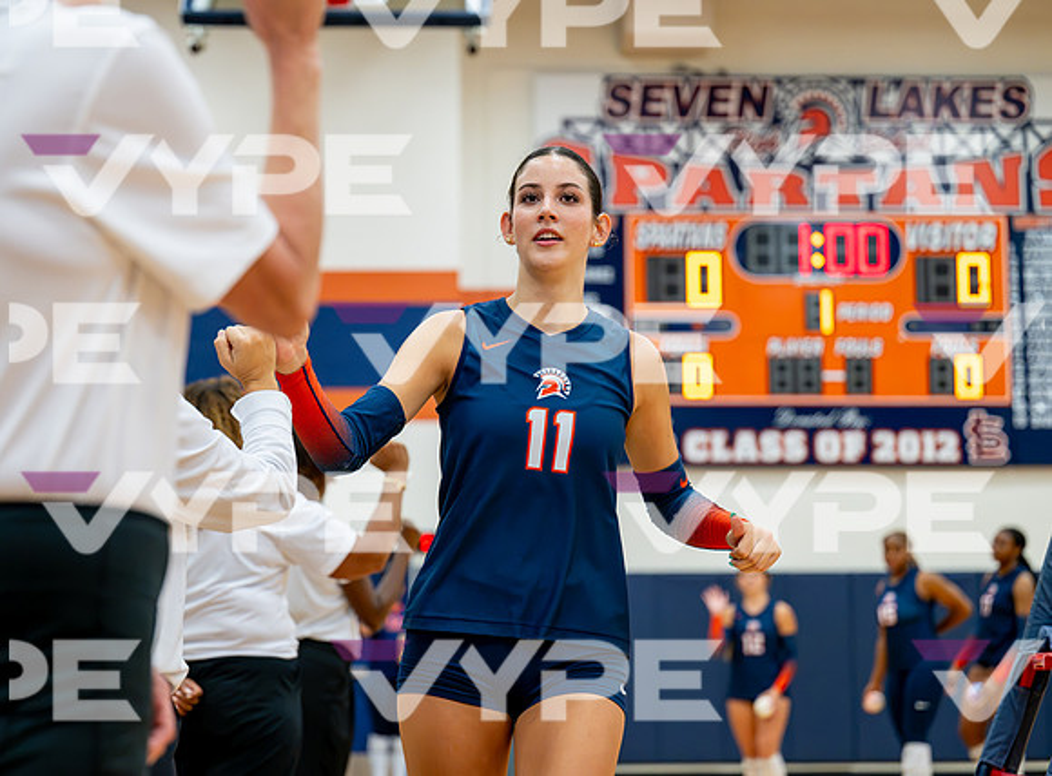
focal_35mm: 76
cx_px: 485
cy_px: 387
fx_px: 2308
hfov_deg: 25.7
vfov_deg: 19.1
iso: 3600
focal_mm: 70
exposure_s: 1/800
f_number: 2.8
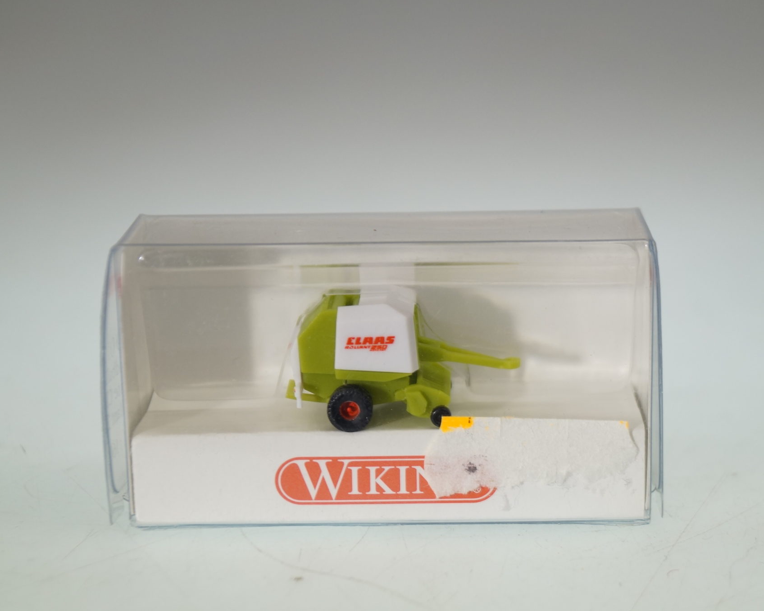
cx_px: 426
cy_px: 304
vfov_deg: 18.1
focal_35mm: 85
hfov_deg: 22.5
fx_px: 1922
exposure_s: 1/160
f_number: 5.6
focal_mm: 50
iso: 400
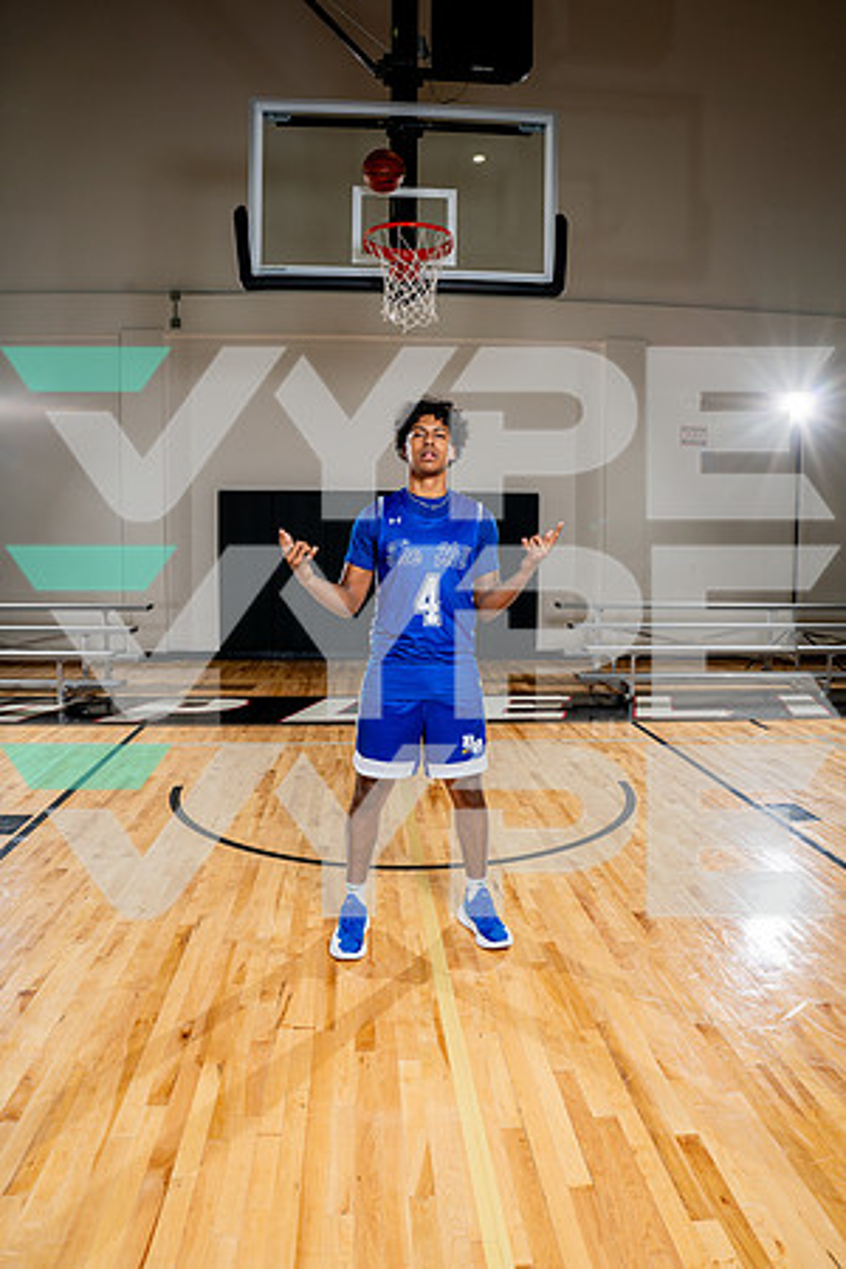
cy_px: 634
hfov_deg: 51.3
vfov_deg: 71.5
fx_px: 881
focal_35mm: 25
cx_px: 423
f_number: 8
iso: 250
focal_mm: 25
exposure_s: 1/250
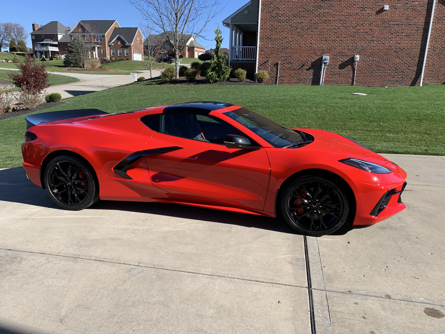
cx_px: 222
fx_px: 334
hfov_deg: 67.3
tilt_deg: -15.7
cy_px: 167
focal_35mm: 26
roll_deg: -0.8
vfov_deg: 53.1
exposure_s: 1/1299
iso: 25
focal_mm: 4.25
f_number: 1.8
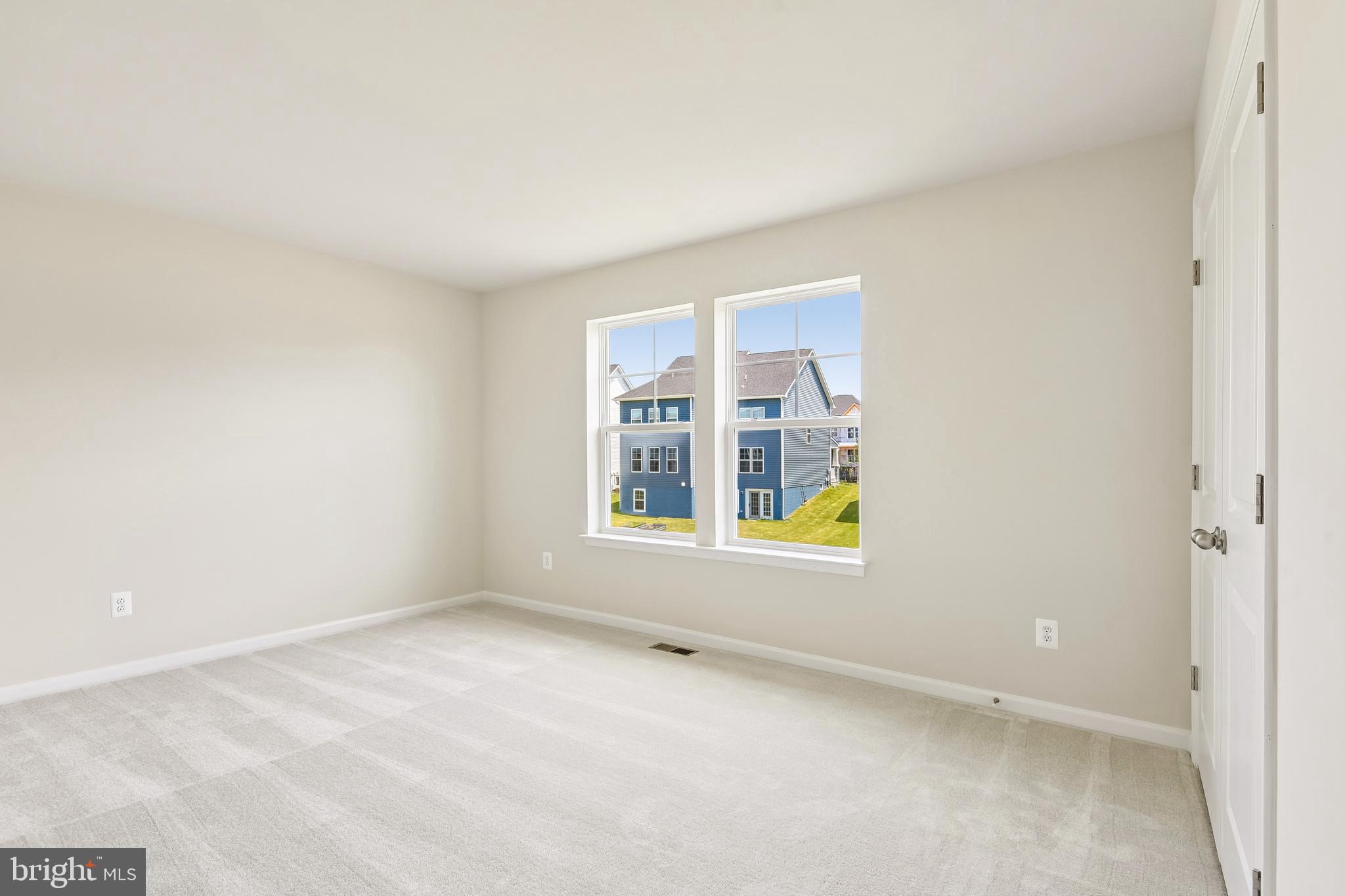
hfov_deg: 96.7
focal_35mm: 16
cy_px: 448
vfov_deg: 73.7
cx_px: 672
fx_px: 598
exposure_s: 1/60
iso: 400
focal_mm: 16
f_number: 8
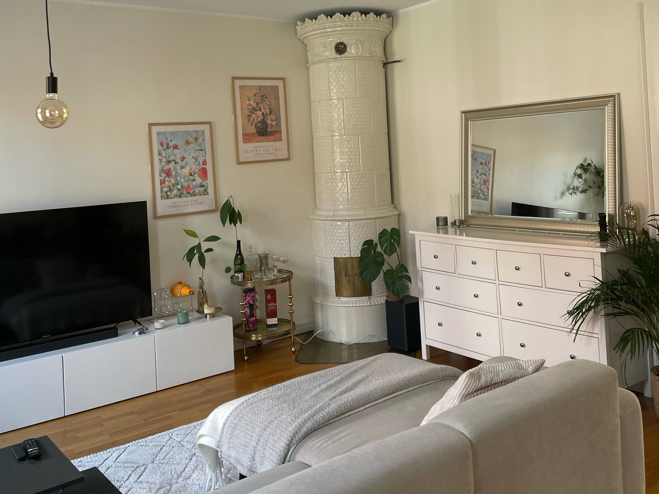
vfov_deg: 53.1
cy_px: 247
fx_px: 495
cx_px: 330
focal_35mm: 26
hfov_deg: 67.3
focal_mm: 4.2
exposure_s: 1/121
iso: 100
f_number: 1.6
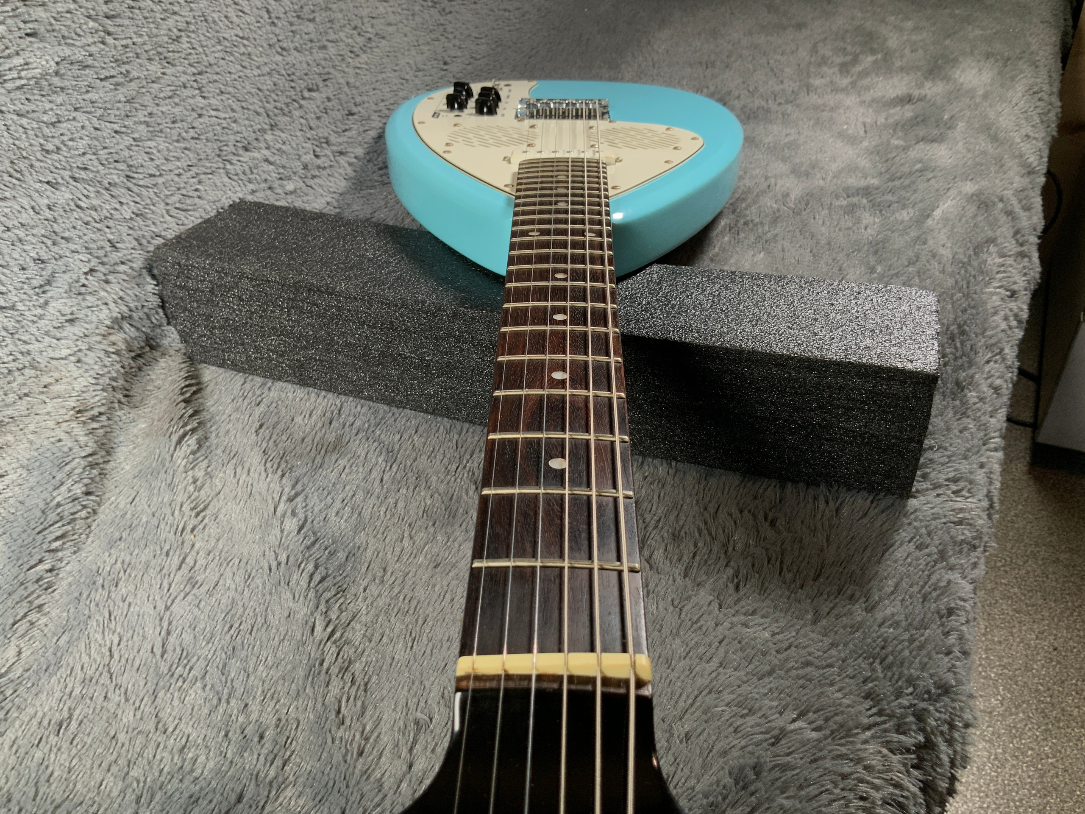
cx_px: 542
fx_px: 909
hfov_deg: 61.7
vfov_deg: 48.2
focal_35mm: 29
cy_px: 407
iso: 32
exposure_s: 1/104
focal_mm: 3
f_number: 1.8
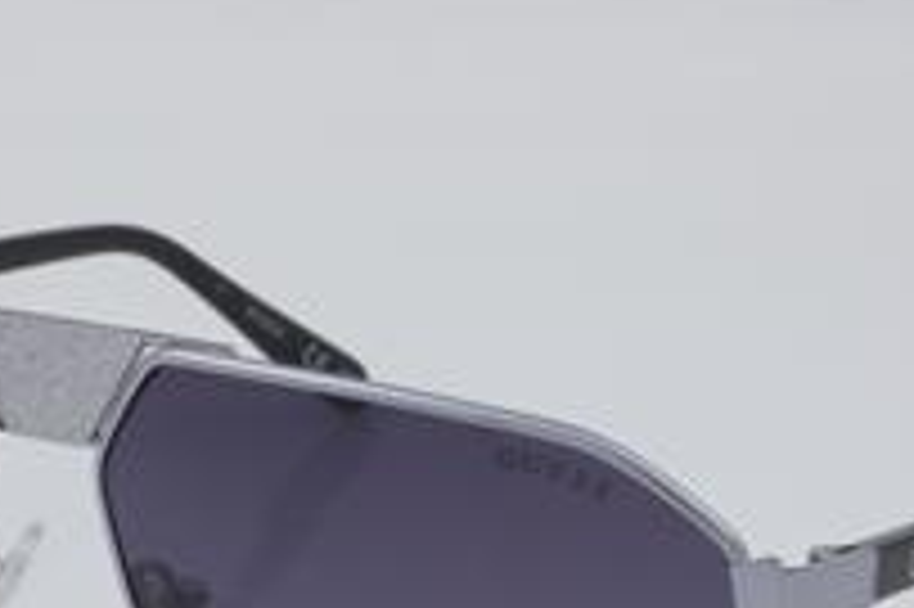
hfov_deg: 13.9
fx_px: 3754
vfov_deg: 9.2
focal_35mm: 148
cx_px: 396
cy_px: 567
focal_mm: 50
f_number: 32
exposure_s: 1/4
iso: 100
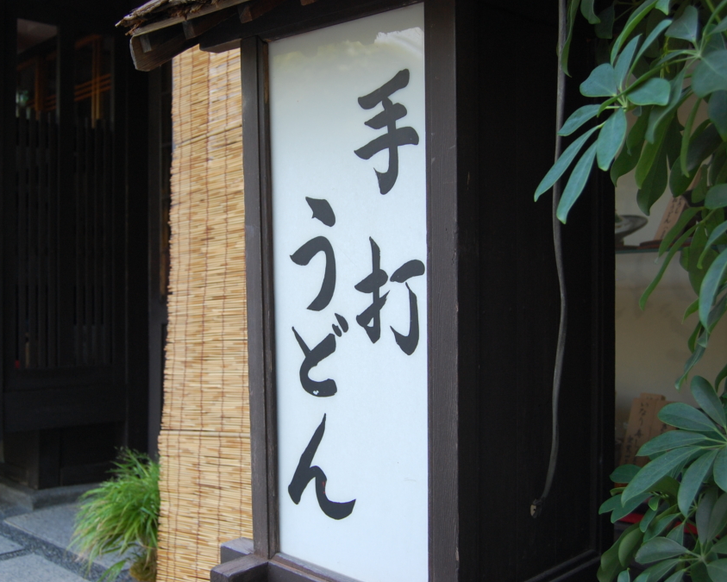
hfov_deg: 44.7
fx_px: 882
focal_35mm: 41
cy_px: 290
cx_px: 311
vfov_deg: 36.5
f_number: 5.6
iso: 360
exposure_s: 1/125
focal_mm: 24
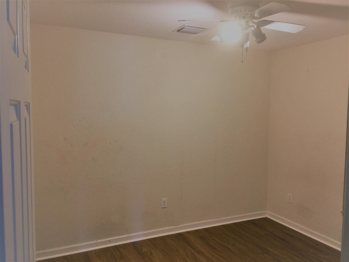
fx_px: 292
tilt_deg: -4.9
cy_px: 131
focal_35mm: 29
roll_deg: -1.7
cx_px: 174
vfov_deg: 48.2
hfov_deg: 61.7
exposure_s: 1/15
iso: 40
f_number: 2.2
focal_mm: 4.15
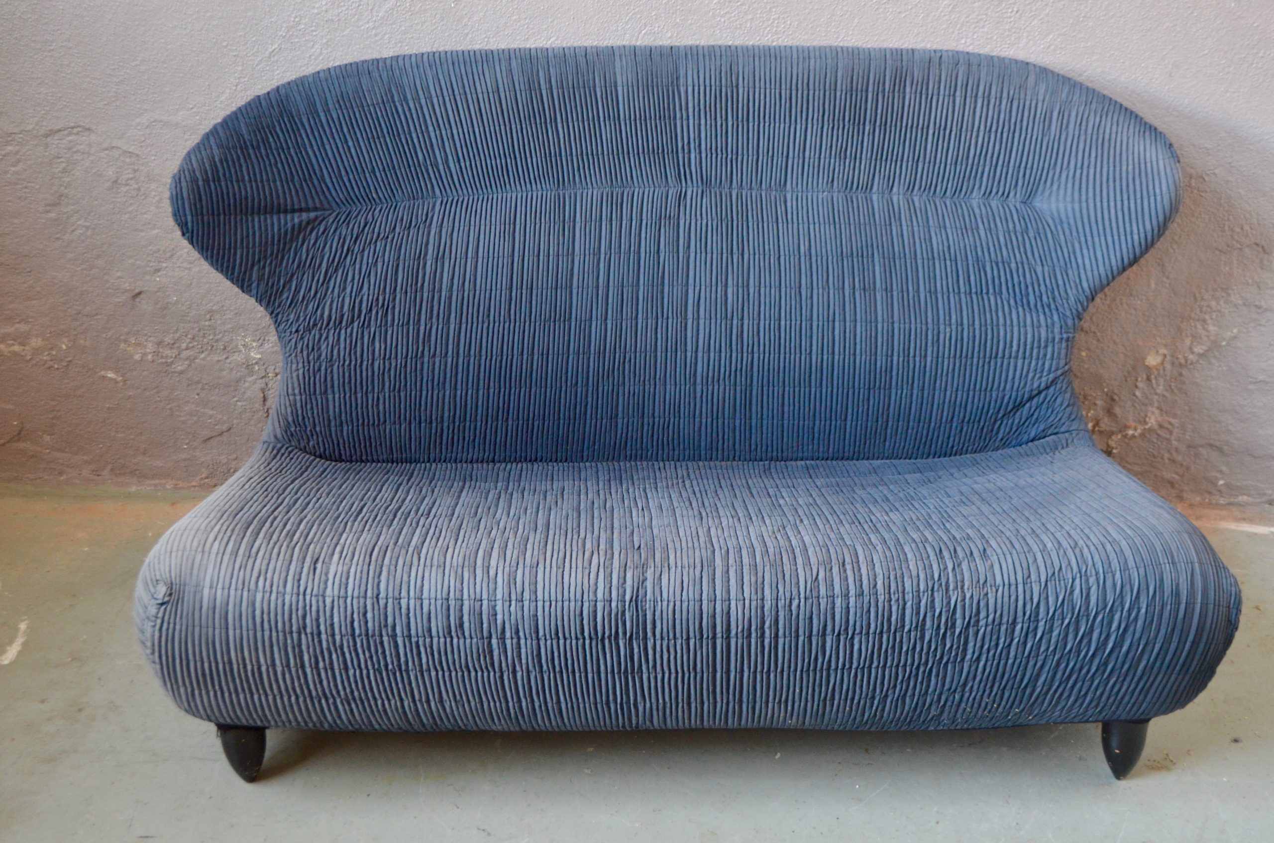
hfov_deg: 41.2
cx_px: 637
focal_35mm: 48
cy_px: 422
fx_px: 1695
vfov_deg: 27.9
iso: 1250
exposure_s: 1/13
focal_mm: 32
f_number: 4.8
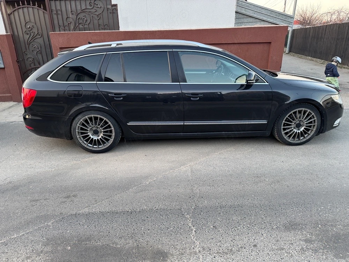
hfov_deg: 71.6
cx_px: 174
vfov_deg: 56.8
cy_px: 131
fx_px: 242
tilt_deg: -18.6
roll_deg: +1.6
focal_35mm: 24
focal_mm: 6.76
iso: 200
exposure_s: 1/121
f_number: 1.78
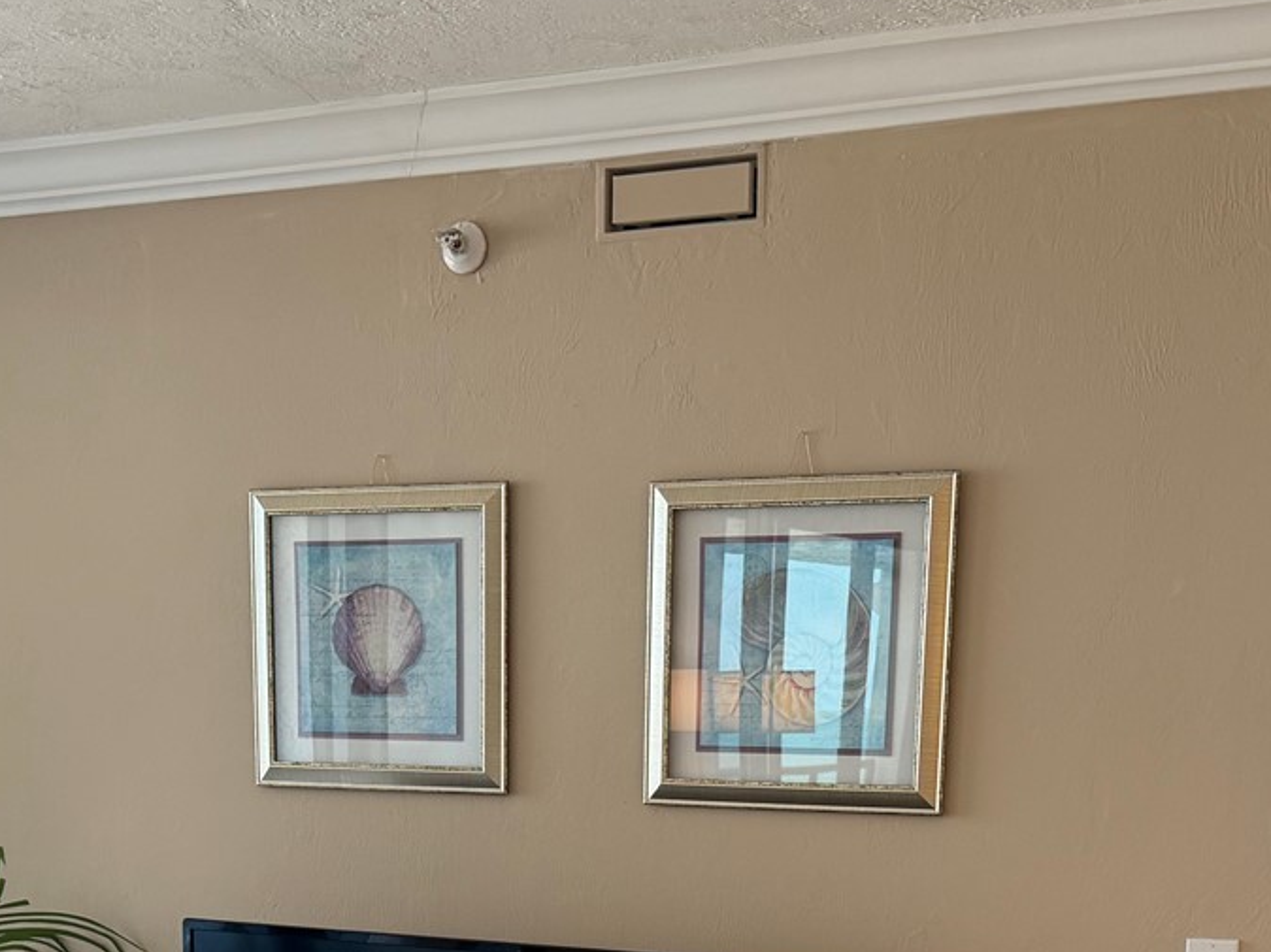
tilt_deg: -9.3
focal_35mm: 57
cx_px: 611
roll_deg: -0.8
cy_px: 1073
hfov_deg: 33.8
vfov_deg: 23.9
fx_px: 2092
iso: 160
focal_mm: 6.76
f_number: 1.78
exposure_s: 1/120
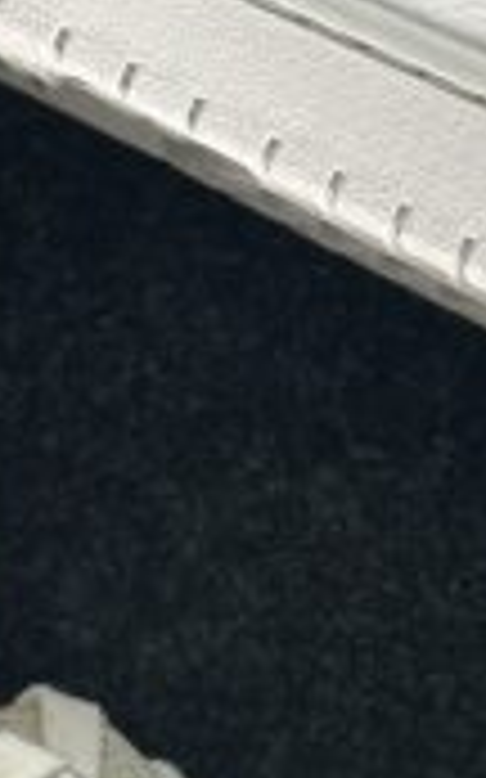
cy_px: 313
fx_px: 4984
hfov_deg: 5.6
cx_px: 148
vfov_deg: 8.9
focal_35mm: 235
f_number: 1.78
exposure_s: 1/50
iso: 100
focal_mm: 6.86
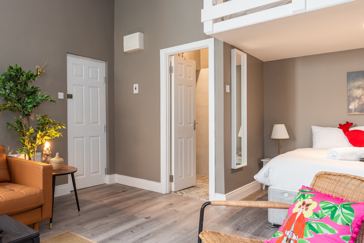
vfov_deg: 51.3
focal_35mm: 25
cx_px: 91
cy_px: 125
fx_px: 253
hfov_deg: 67.0
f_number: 7.1
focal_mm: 15
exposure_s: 1/13
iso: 1000
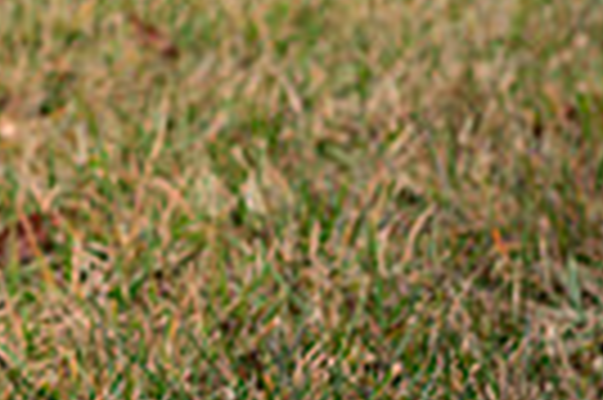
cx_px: -474
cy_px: -23
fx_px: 6424
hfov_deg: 5.3
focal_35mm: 384
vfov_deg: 3.6
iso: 320
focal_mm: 85
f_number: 4
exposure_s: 1/800
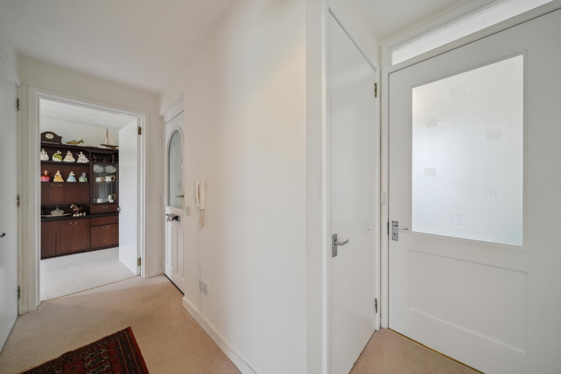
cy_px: 187
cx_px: 280
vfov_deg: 90.0
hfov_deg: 112.6
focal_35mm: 12
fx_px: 187
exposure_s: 1/200
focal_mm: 12
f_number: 4
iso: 1250
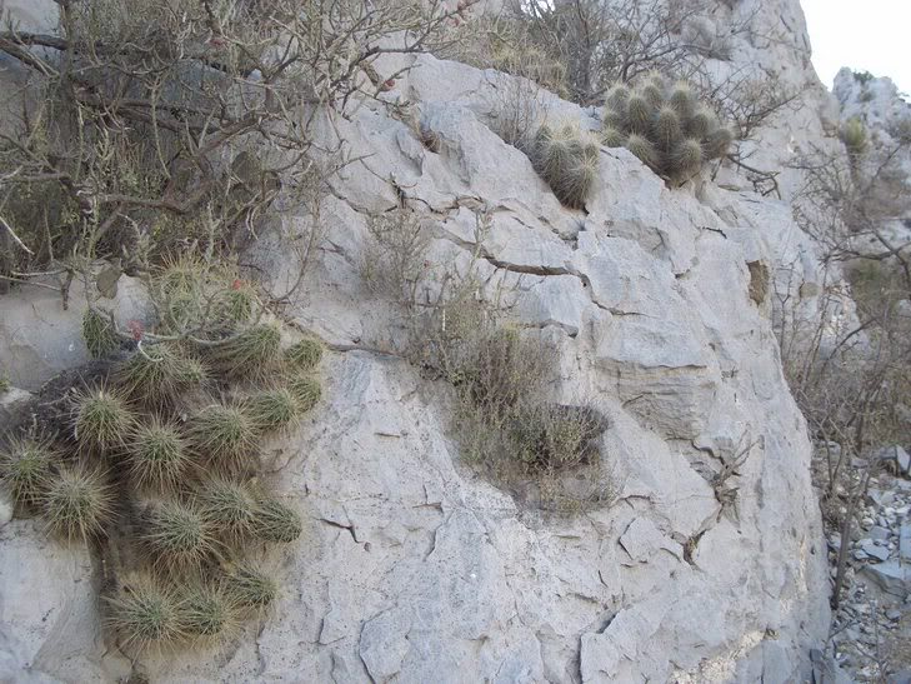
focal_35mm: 49
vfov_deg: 29.7
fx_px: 1290
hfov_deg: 38.9
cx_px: 456
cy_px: 342
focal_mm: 8.2
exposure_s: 1/100
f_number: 3.1
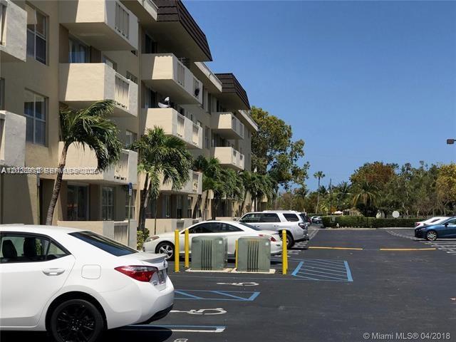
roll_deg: +0.1
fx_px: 751
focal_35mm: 57
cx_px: 228
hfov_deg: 33.8
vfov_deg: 25.7
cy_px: 171
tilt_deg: +2.3
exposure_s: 1/1212
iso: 20
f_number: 2.8
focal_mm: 6.6
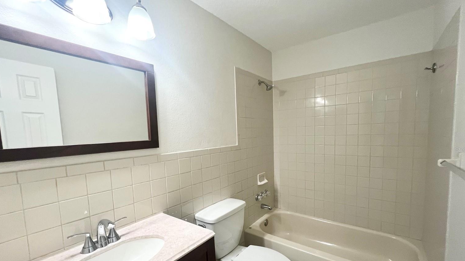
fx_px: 185
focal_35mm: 15
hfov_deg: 103.0
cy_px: 150
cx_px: 238
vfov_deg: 70.2
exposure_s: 1/60
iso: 250
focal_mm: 1.57
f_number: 1.8
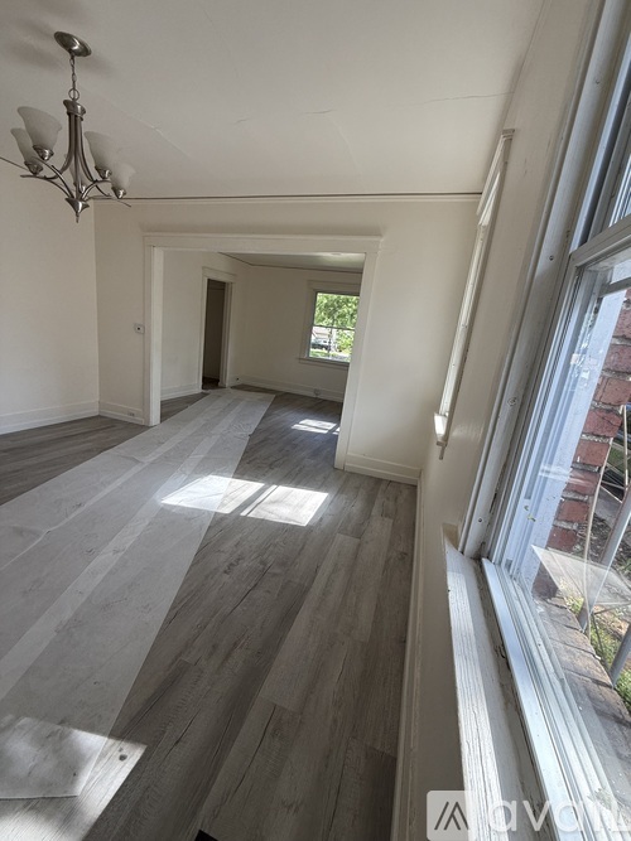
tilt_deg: -13.1
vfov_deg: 102.1
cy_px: 420
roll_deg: -7.7
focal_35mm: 14
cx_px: 316
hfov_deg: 85.7
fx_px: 340
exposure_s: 1/190
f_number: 2.2
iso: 64
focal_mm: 2.22
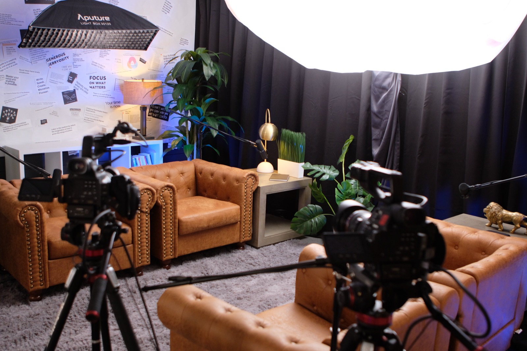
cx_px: 264
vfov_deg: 36.9
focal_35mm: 36
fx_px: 527
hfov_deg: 53.1
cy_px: 176
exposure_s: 1/60
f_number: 2.8
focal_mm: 24
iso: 1250
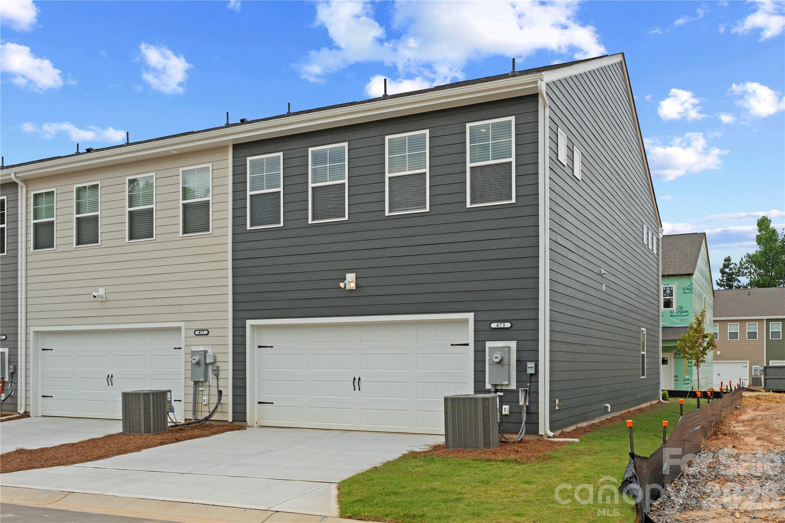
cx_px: 392
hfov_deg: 57.2
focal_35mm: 33
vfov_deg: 40.0
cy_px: 262
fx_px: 719
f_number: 7.1
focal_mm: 33
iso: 200
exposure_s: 1/640
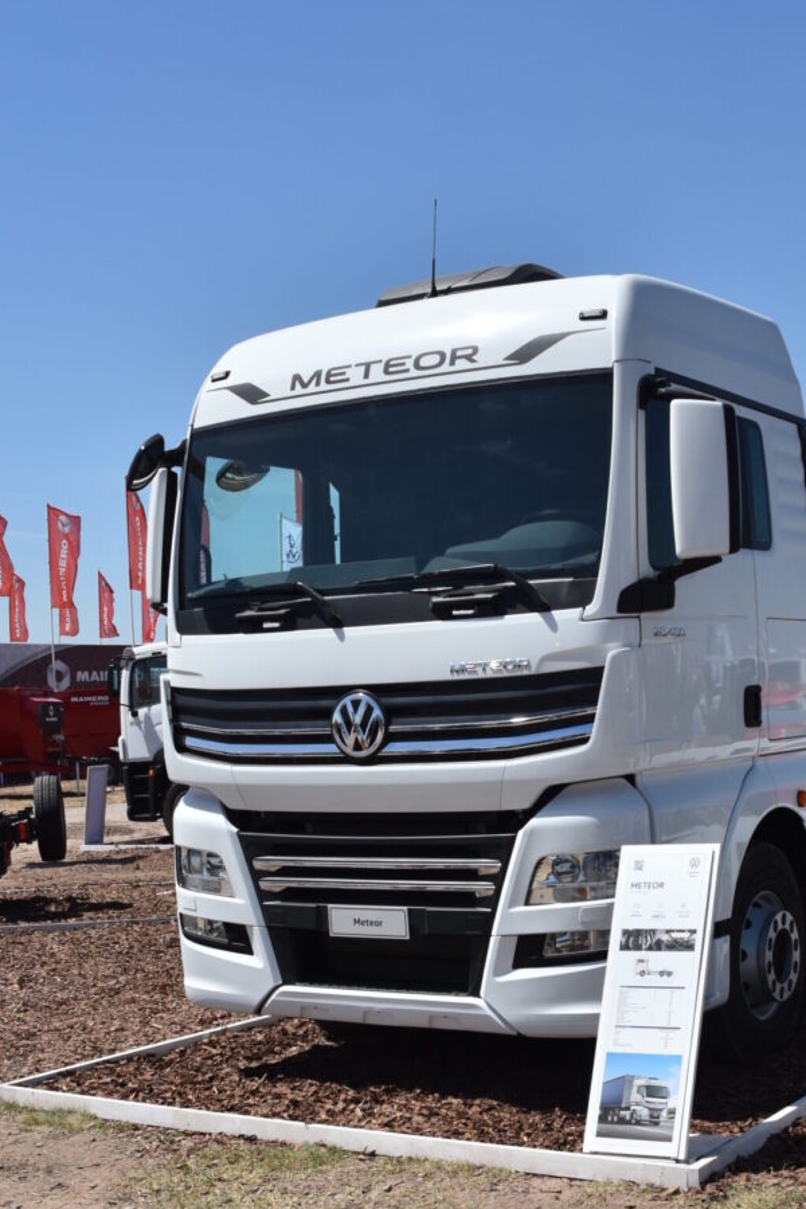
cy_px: 795
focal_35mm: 50
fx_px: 1679
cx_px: 533
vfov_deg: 39.2
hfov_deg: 26.8
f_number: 8
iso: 125
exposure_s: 1/500
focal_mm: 20
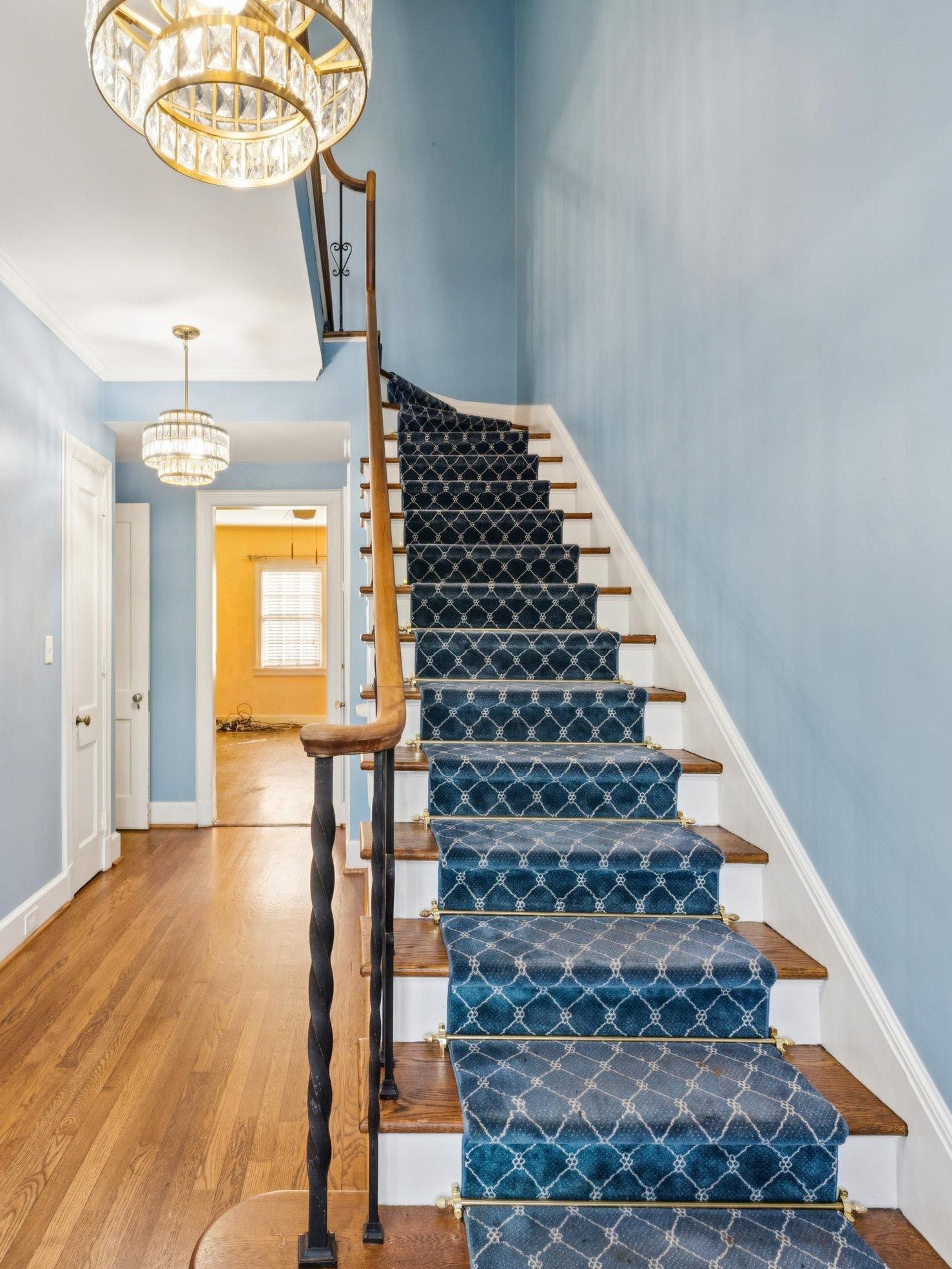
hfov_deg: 62.6
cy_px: 635
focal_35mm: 21
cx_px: 358
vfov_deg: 79.0
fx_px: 770
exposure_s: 1/10
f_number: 13
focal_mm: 14
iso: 400
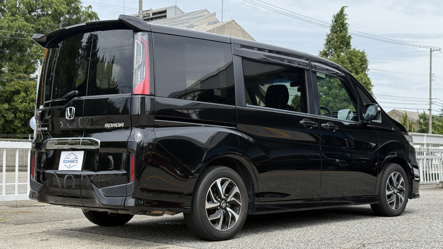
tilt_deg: +1.5
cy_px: 139
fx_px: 623
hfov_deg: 39.2
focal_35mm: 53
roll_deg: -0.7
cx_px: 221
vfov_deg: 22.6
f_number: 1.78
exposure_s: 1/2865
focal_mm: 6.76
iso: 64
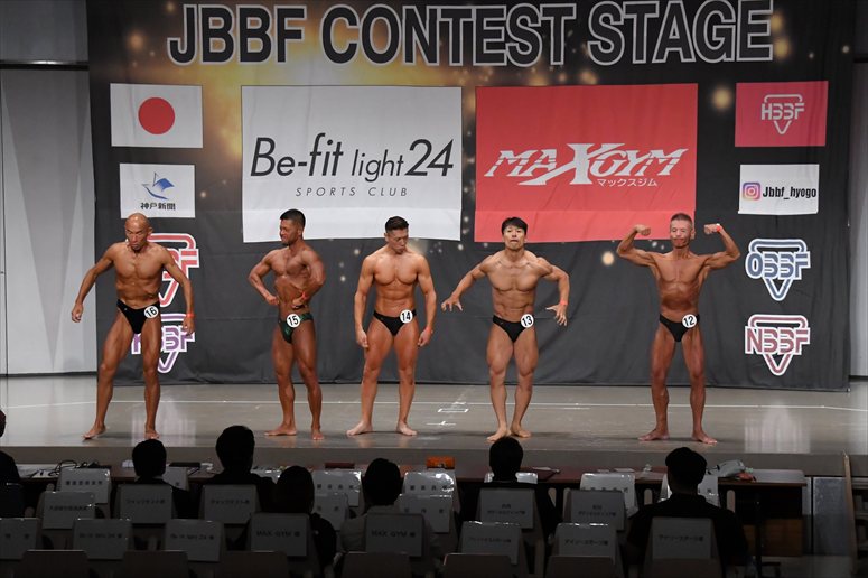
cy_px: 289
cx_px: 434
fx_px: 2097
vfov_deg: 15.7
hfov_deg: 23.4
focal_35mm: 87
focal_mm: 58
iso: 5000
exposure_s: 1/400
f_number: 5.6
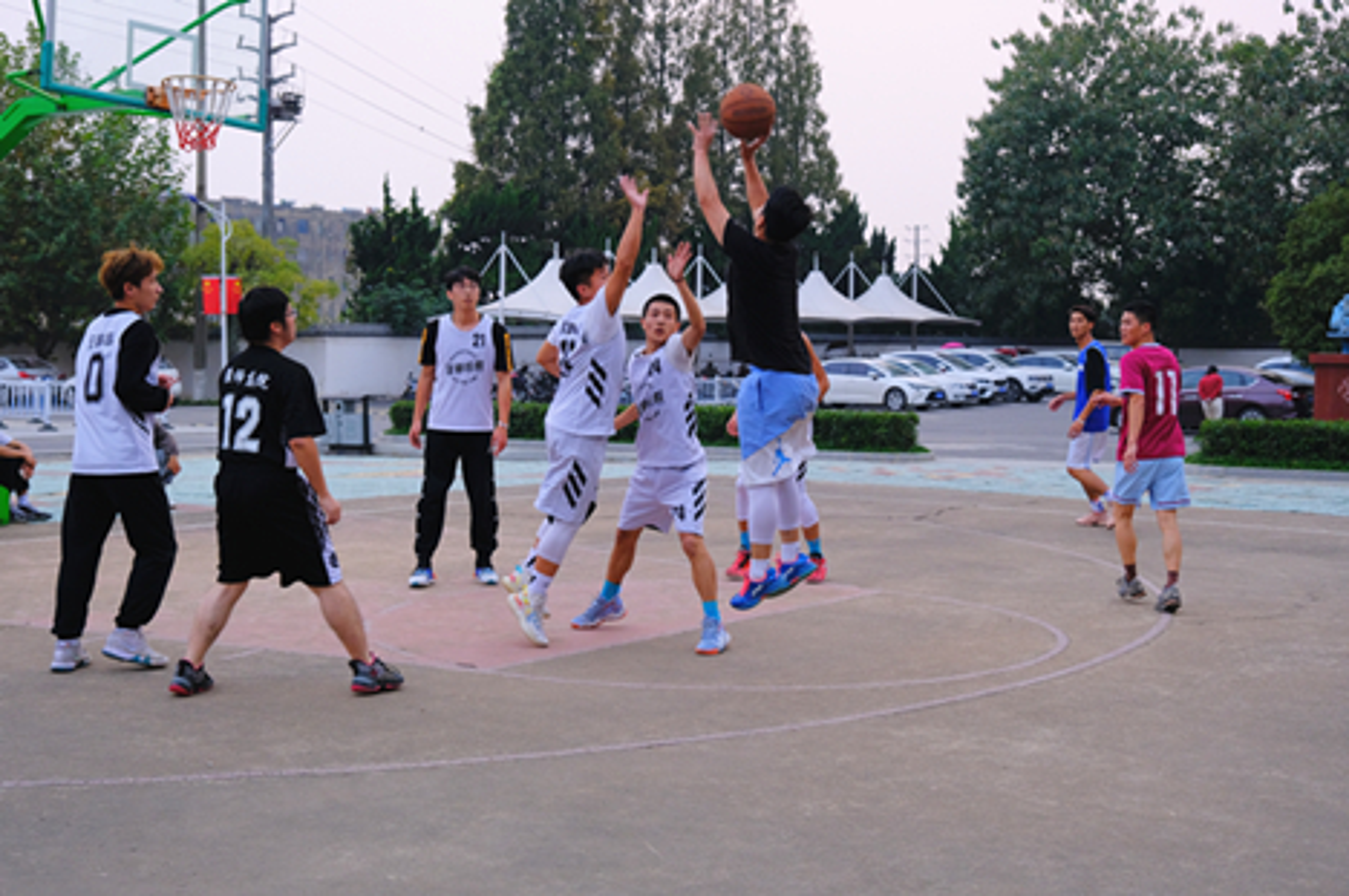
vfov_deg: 29.2
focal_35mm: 46
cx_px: 674
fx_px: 1722
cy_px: 448
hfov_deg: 42.8
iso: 640
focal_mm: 30.8
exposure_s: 1/320
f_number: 4
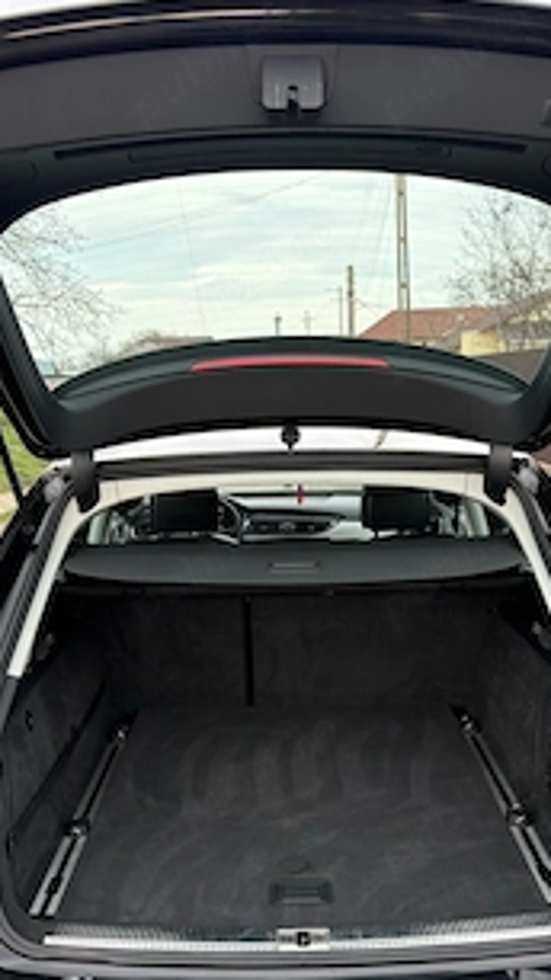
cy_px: 583
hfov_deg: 32.0
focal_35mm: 37
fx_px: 962
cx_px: 298
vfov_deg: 53.7
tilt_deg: -11.4
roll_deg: +2.4
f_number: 1.6
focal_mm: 5.96
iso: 100
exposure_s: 1/161
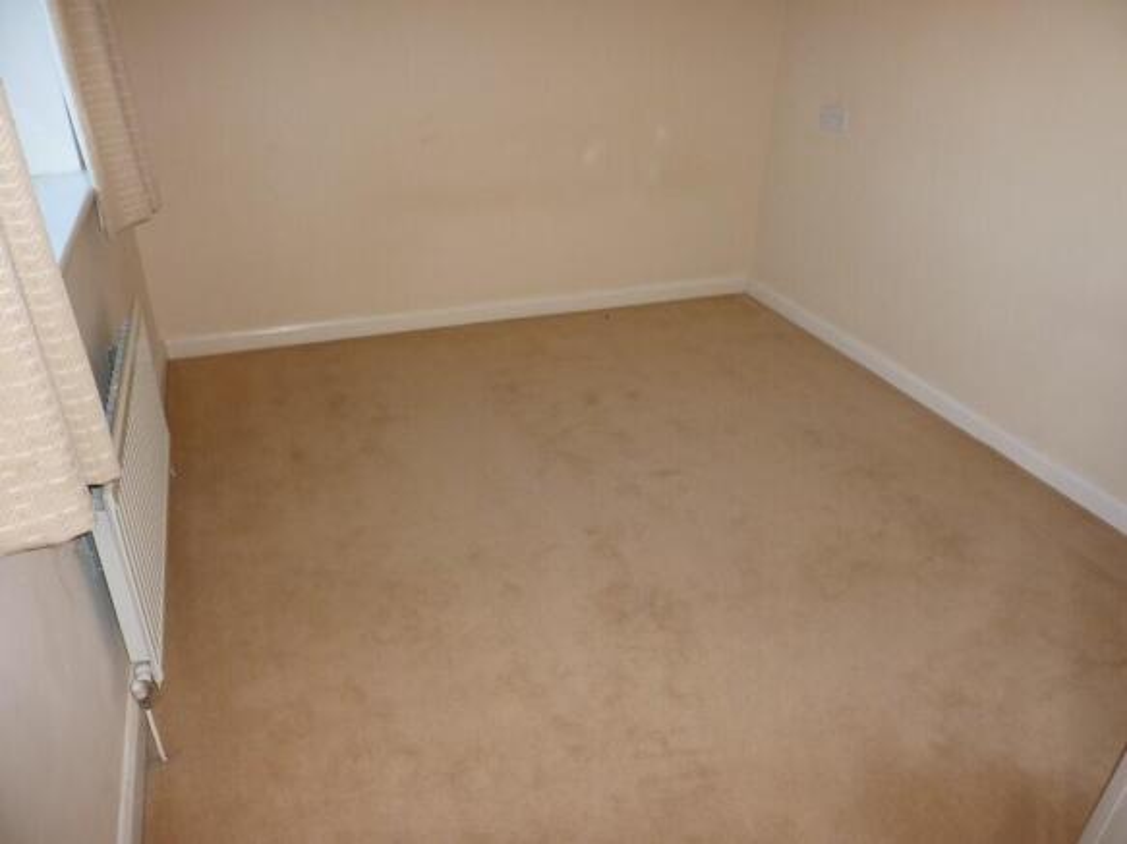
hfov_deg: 69.4
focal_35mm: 25
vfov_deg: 54.9
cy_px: 422
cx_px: 564
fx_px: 814
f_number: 3.3
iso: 160
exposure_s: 1/30
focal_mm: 4.1
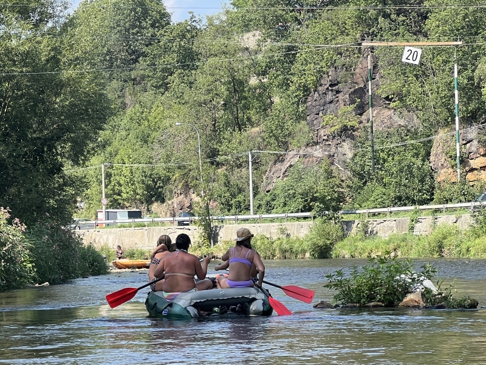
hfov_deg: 25.3
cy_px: 182
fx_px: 1081
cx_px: 243
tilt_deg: +0.2
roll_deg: +1.8
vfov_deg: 19.1
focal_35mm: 77
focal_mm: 9
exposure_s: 1/231
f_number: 2.8
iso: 32
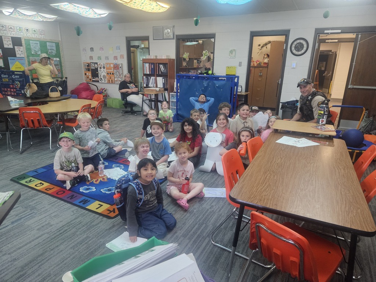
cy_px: 141
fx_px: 250
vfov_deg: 58.9
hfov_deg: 73.9
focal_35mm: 23
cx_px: 188
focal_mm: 5.4
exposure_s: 1/120
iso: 800
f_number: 1.8
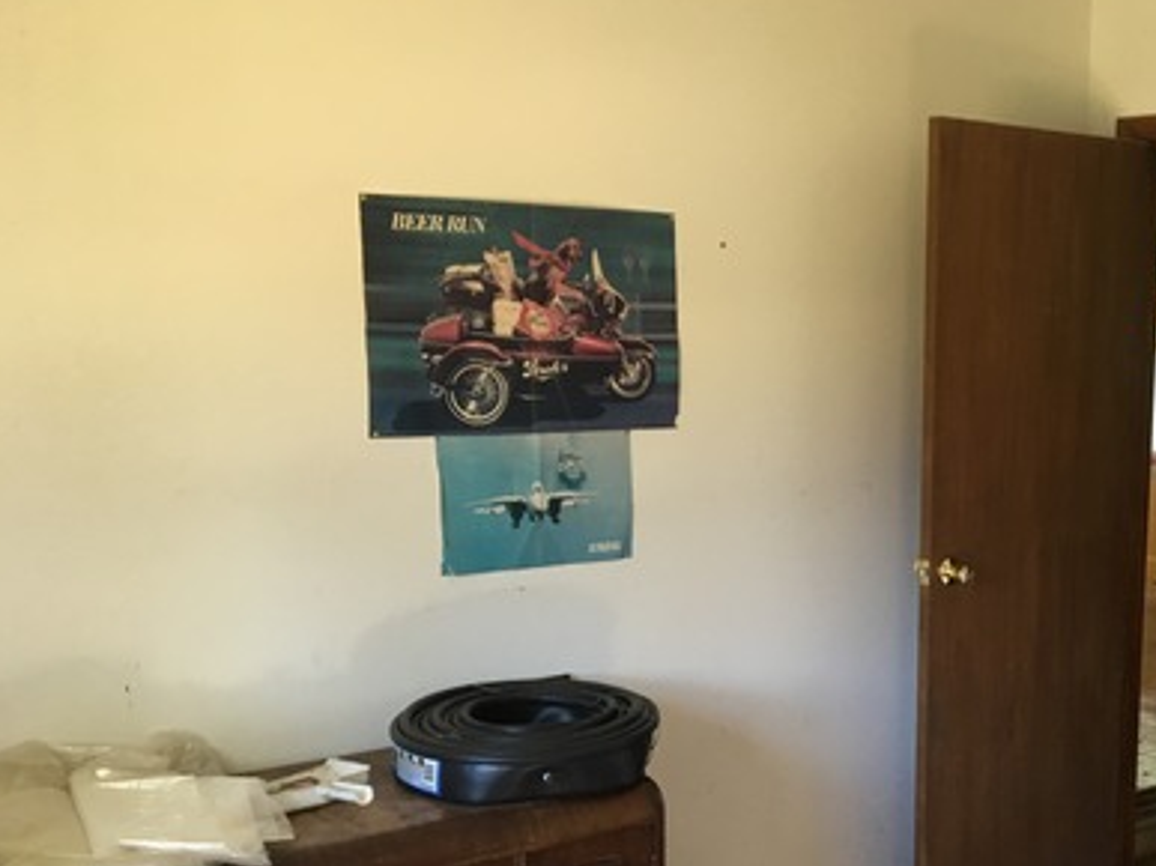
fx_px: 1602
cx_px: 932
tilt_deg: -10.0
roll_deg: -0.4
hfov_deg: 38.1
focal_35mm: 48
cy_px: 579
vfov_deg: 30.0
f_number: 2.2
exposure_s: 1/30
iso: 100
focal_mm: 4.15
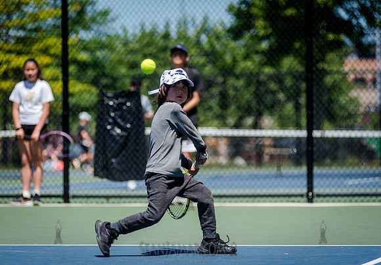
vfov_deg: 8.5
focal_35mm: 166
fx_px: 1776
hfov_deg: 12.2
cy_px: 124
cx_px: 181
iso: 200
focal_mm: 145
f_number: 3.2
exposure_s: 1/2500
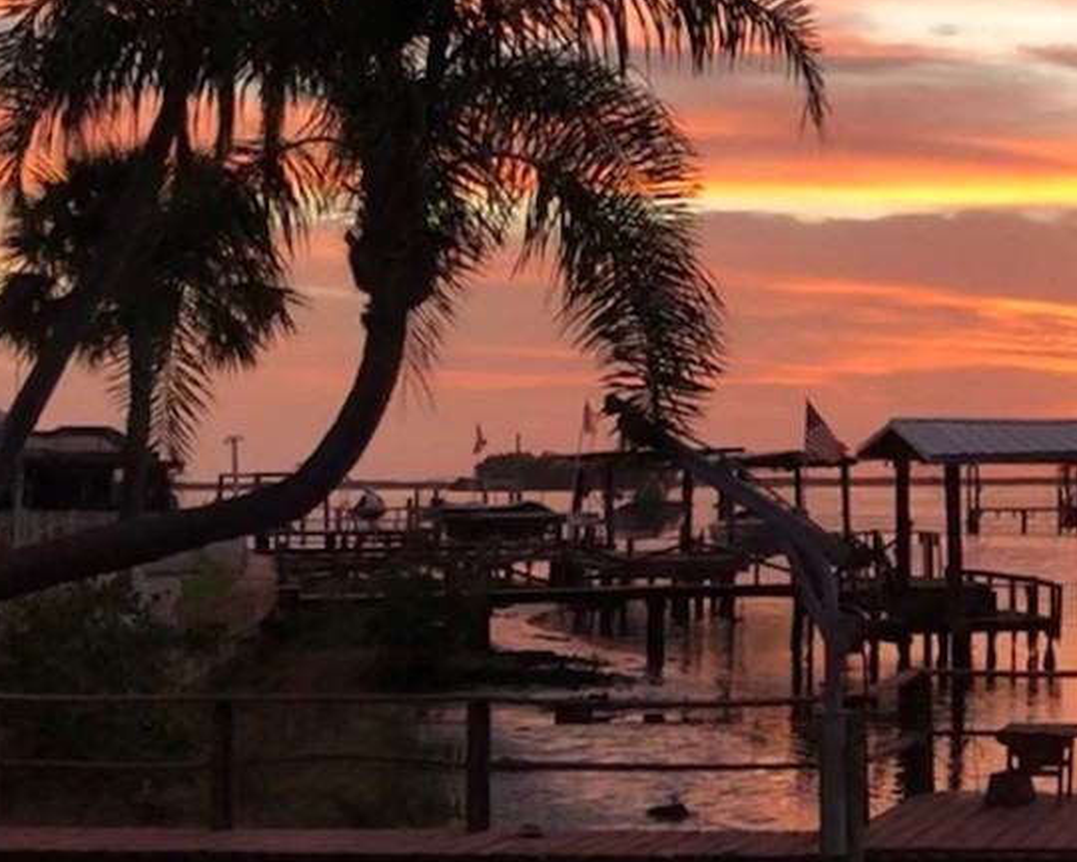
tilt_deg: +3.4
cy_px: 341
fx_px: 2582
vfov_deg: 18.9
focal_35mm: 81
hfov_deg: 22.0
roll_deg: -0.1
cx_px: 1253
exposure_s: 1/120
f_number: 1.8
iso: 64
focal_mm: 4
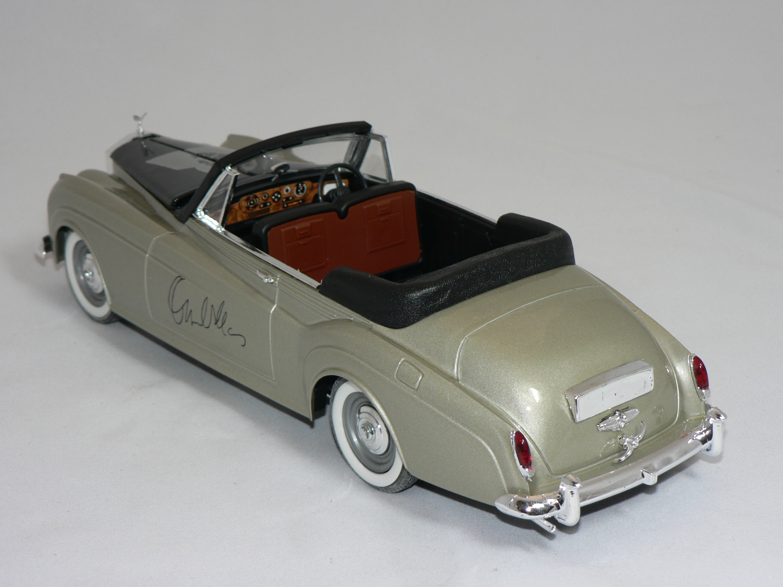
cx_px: 392
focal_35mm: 72
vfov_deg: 20.4
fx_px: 1629
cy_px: 294
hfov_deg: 27.0
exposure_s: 1/60
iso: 80
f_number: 3.2
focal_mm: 12
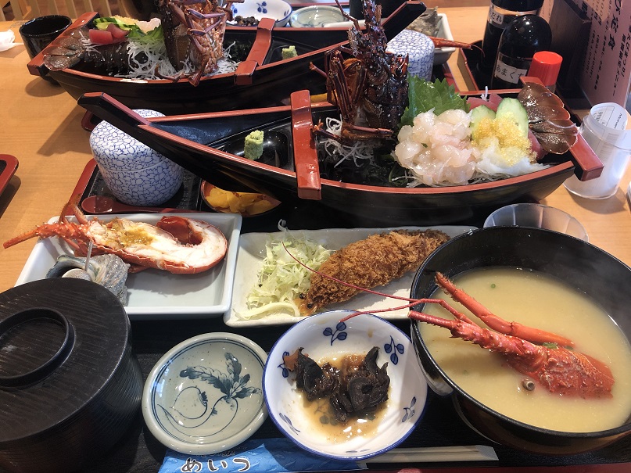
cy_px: 236
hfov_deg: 63.5
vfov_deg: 49.7
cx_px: 316
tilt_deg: -45.1
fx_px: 510
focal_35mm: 28
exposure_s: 1/24
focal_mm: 4
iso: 40
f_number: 1.8
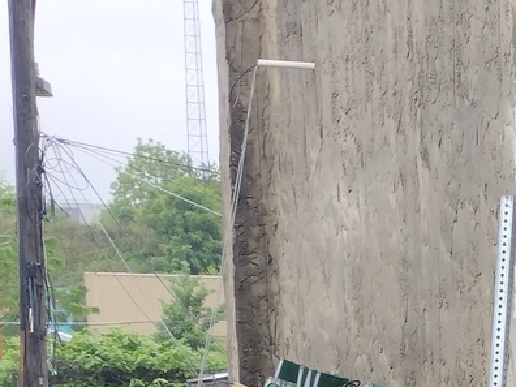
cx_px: 827
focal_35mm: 109
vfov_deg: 12.3
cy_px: 727
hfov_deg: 16.1
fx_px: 1625
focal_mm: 4.71
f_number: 1.7
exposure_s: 1/429
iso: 100
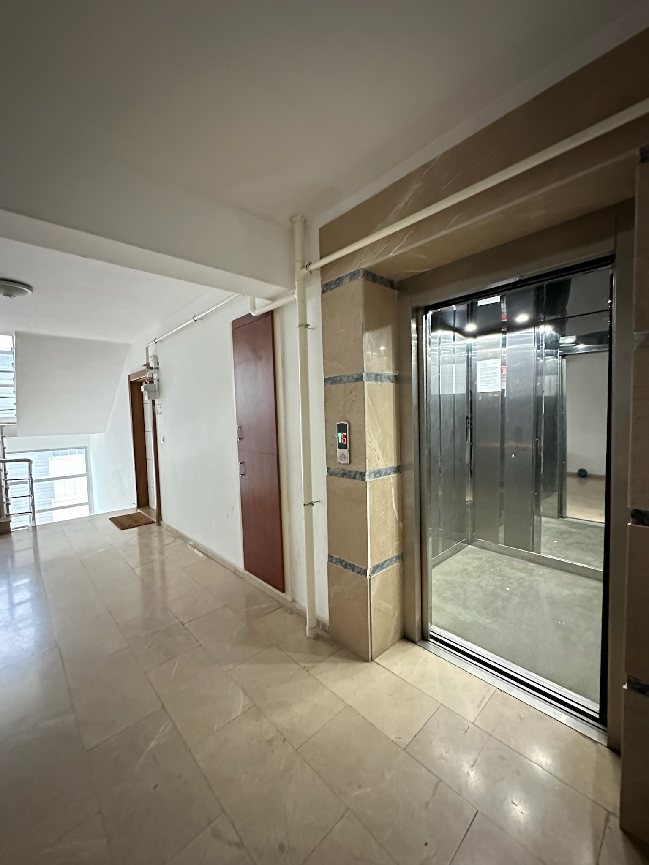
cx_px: 324
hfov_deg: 85.7
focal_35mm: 14
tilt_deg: -2.3
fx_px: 350
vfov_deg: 102.1
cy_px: 432
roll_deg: +0.8
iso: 2000
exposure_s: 1/30
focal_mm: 2.22
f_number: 2.2
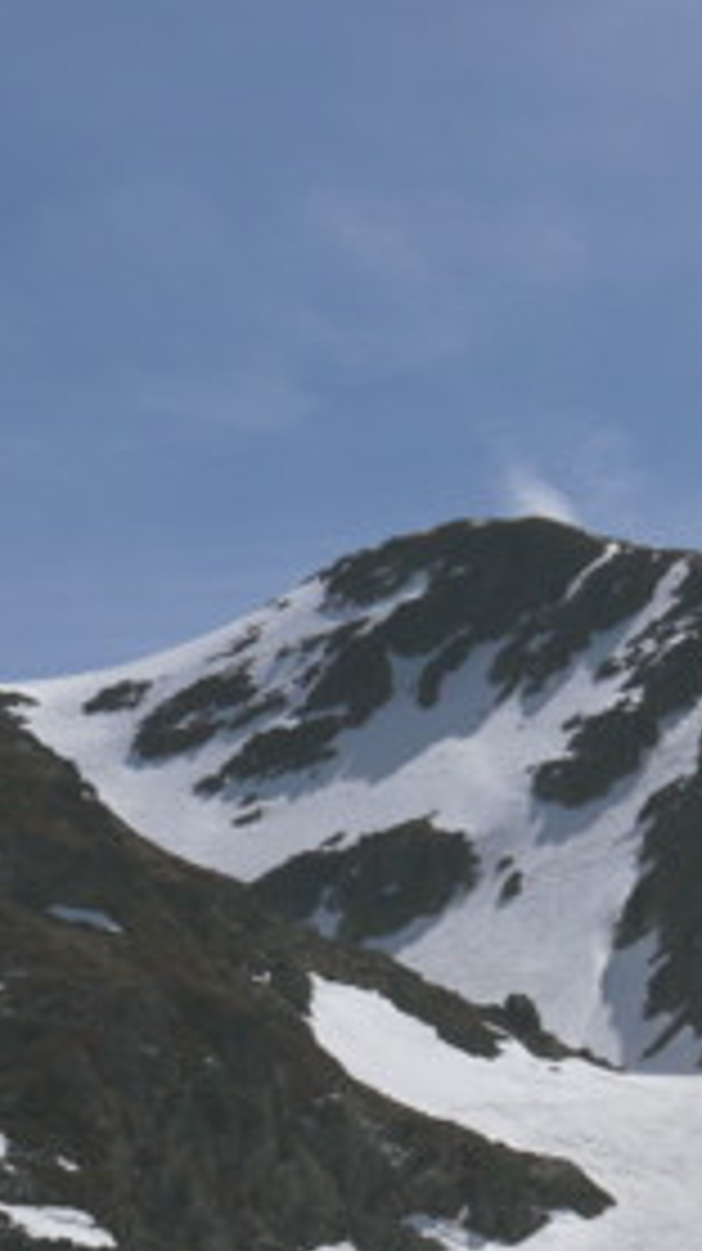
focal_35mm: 113
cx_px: 824
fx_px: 3746
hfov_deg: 10.5
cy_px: 1332
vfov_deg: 18.3
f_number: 8
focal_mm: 18
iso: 100
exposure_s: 1/1600
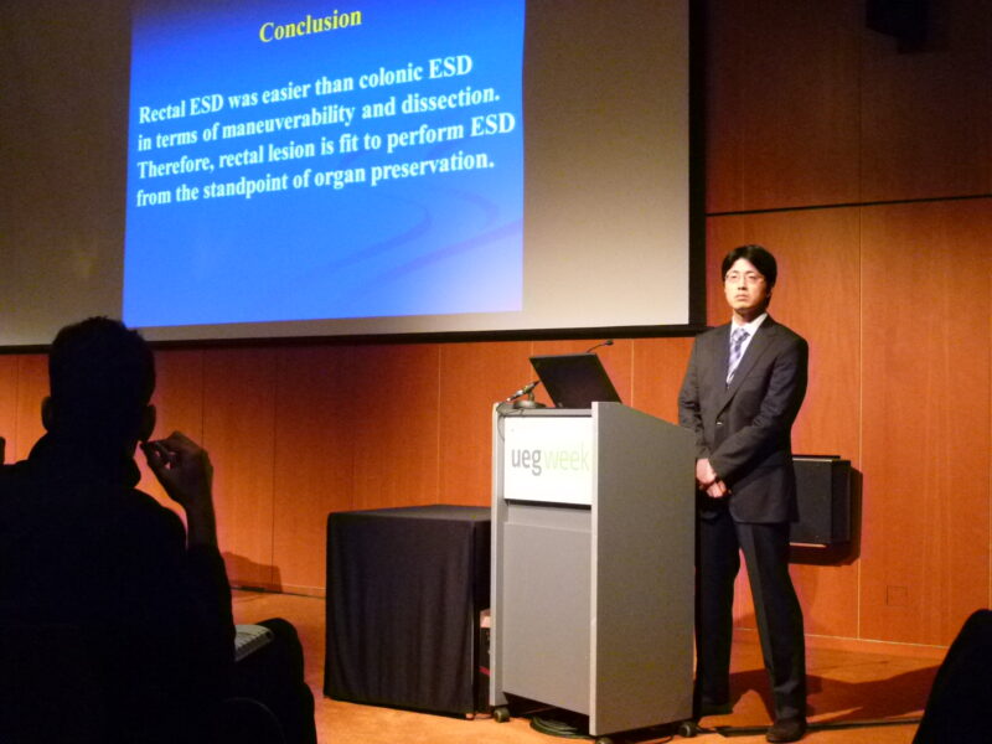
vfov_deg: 32.9
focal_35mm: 44
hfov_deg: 42.9
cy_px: 372
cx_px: 496
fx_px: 1261
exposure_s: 1/20
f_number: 3.5
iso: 800
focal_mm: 7.9
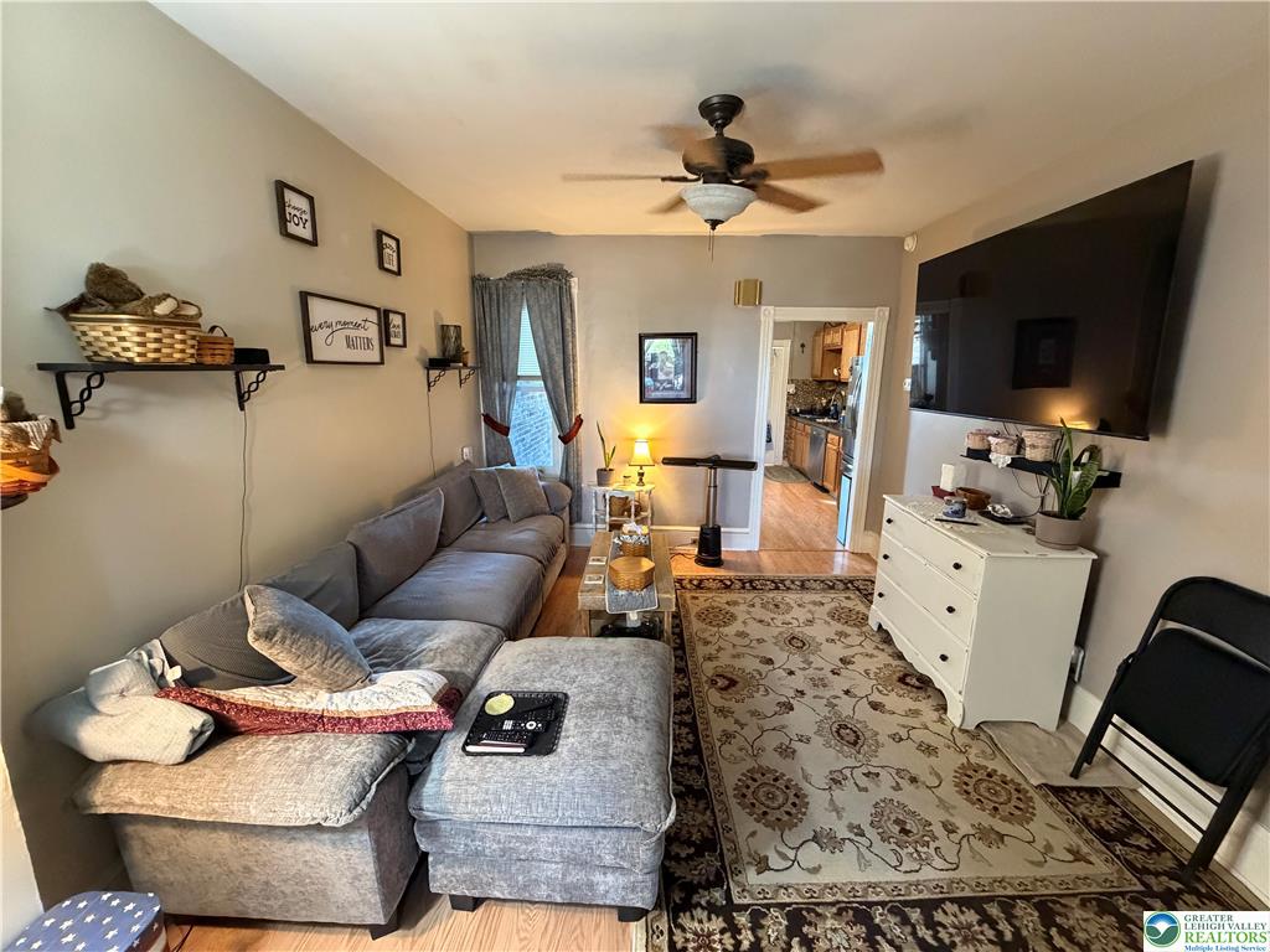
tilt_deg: -11.7
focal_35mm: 14
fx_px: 514
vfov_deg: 85.7
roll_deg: +0.1
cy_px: 476
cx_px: 635
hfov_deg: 102.1
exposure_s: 1/60
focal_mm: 2.22
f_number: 2.2
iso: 800
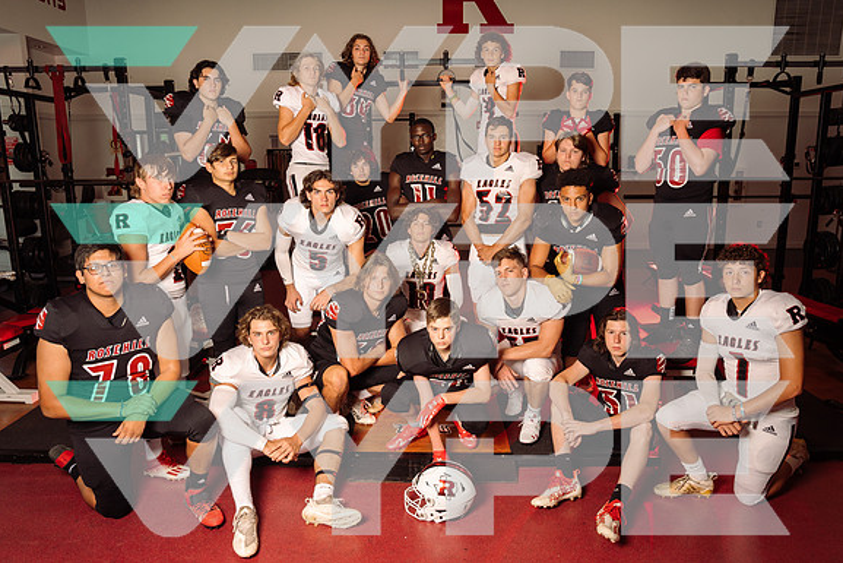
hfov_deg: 71.5
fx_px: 586
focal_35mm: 25
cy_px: 282
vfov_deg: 51.3
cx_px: 422
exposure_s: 1/250
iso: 400
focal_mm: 24
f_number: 9
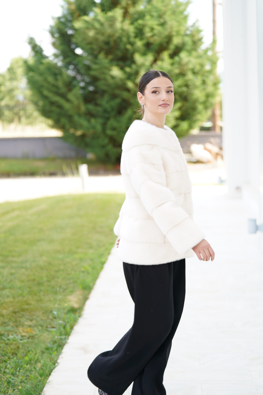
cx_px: 132
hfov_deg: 19.2
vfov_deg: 28.5
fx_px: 778
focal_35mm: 71
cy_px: 198
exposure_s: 1/250
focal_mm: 71
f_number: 2.8
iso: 160
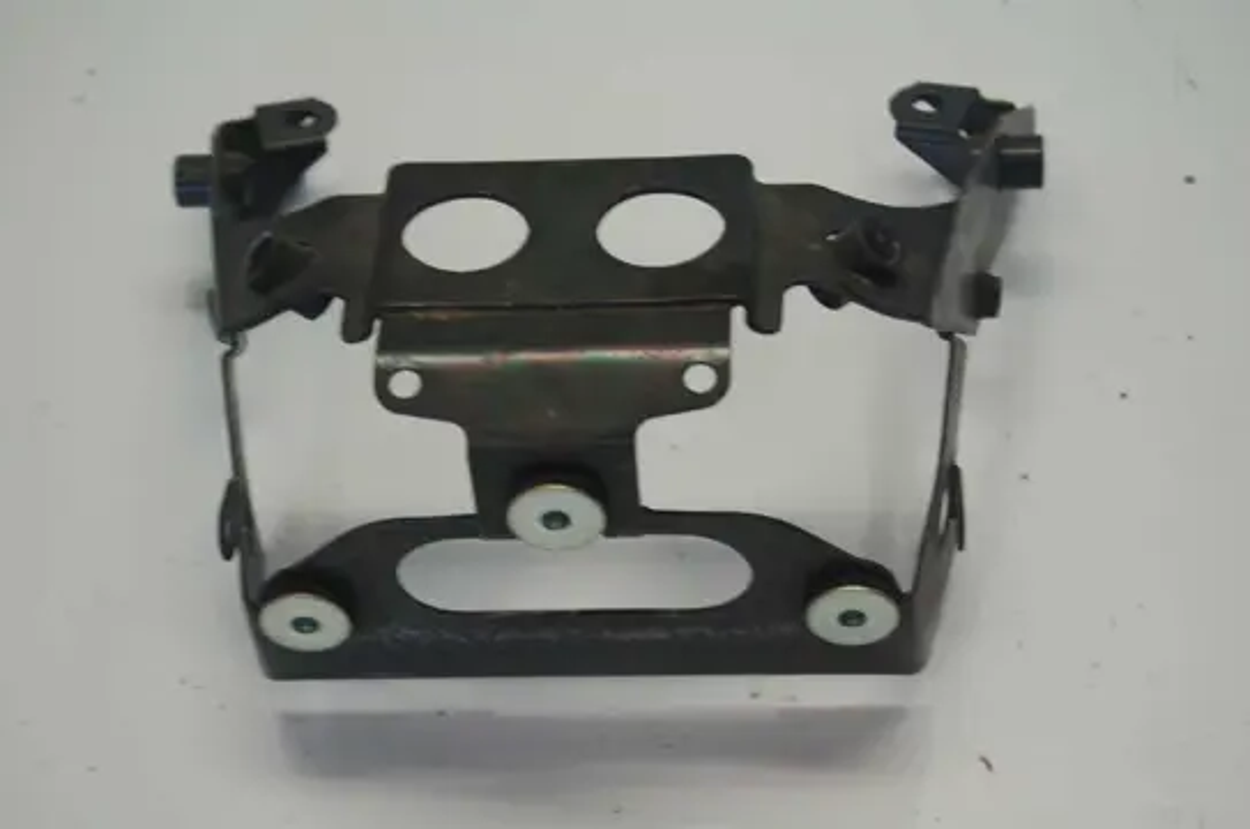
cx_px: 625
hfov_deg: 26.0
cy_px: 414
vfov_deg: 17.4
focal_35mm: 78
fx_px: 2704
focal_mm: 52
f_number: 5.6
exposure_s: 1/50
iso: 400
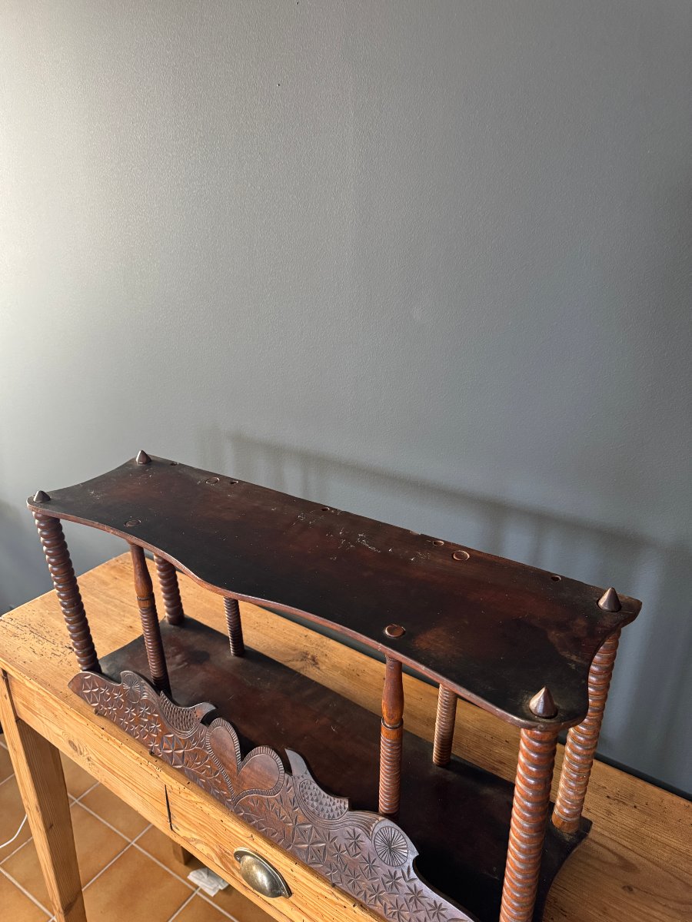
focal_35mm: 24
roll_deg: +0.2
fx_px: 640
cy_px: 461
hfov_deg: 56.8
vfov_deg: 71.6
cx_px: 346
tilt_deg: -22.4
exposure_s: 1/60
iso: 500
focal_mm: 6.76
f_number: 1.78
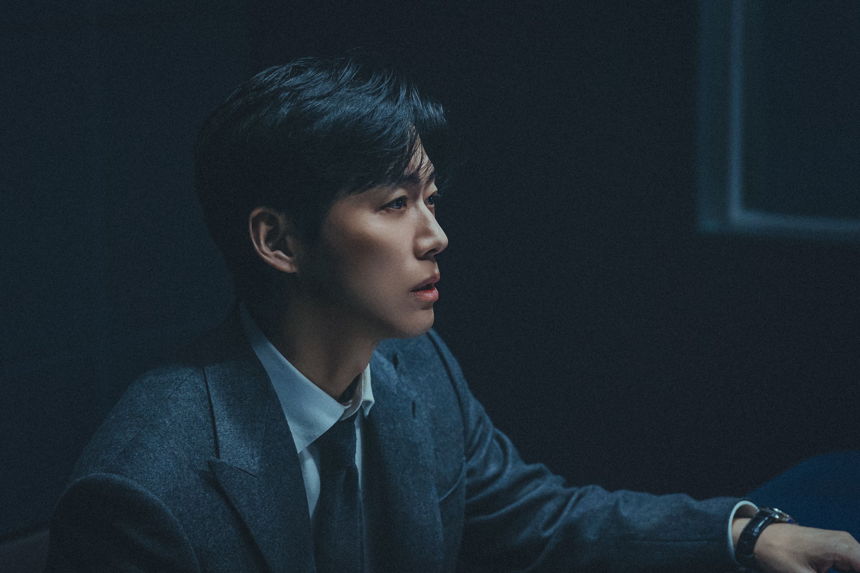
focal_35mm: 105
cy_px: 286
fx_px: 2508
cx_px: 430
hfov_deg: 19.5
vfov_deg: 13.0
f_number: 4
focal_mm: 105
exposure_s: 1/80
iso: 4000
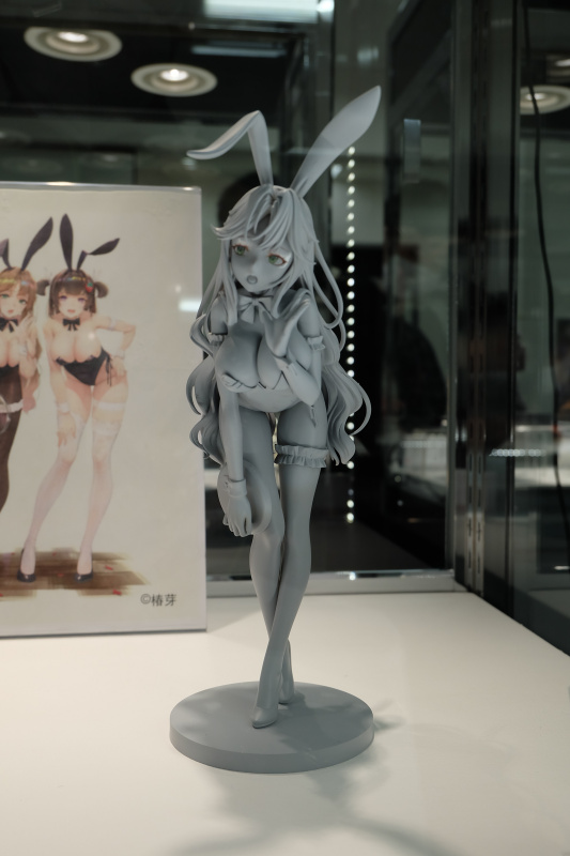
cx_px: 285
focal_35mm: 35
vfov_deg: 54.4
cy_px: 428
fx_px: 832
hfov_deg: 37.8
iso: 400
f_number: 5.6
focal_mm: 23.2
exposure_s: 1/170
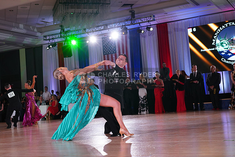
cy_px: 78
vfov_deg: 26.5
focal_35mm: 51
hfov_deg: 38.9
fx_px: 333
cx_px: 118
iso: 1600
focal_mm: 51
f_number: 6.3
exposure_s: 1/160
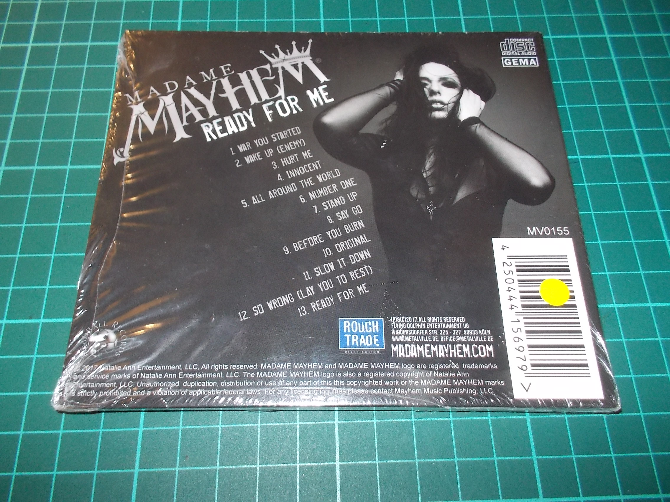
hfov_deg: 61.7
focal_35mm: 29
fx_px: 561
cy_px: 251
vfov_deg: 48.2
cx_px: 335
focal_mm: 4.1
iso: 200
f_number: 3.3
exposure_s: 1/30
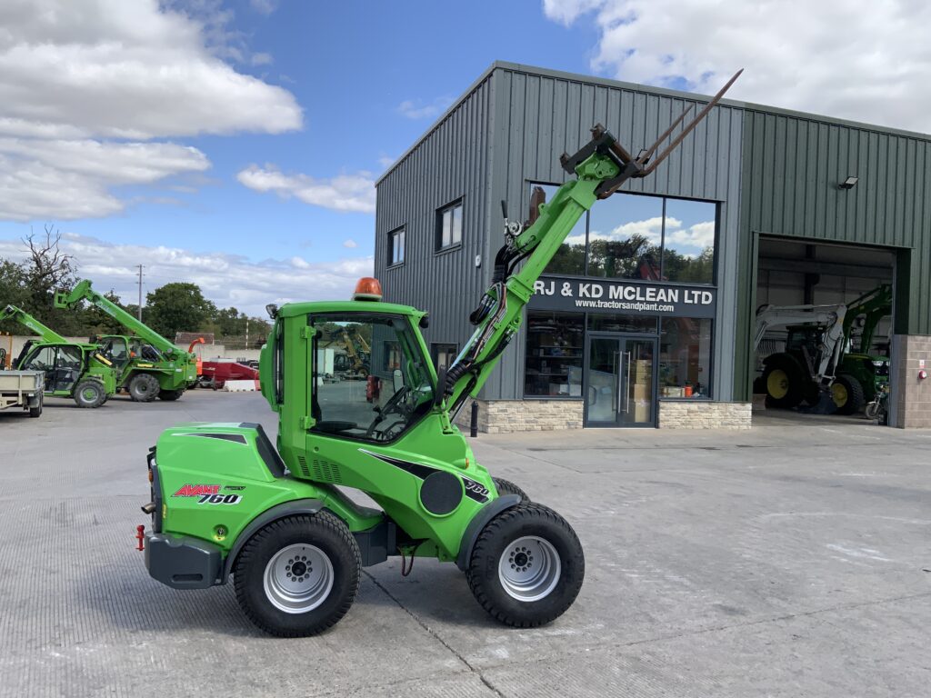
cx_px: 466
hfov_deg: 61.7
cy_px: 349
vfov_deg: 48.2
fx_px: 780
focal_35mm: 29
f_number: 1.8
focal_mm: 3
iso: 16
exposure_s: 1/1451
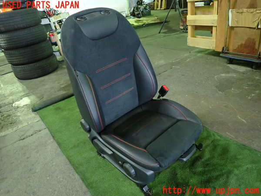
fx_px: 188
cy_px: 98
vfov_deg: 54.9
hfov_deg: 69.4
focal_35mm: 25
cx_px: 130
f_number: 2
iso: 800
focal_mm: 4.5
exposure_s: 1/30
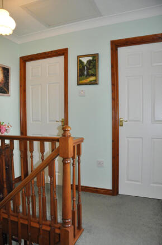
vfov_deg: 67.5
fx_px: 183
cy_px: 122
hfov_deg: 47.8
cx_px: 81
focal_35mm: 27
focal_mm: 18
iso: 1250
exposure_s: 1/60
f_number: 4.5
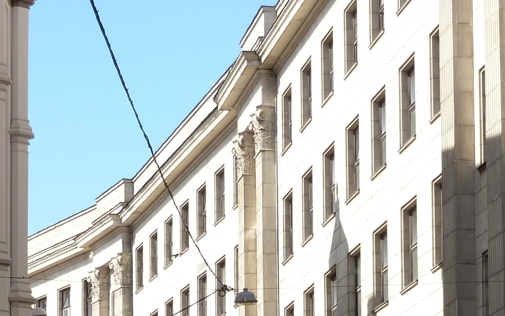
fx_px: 2161
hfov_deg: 13.3
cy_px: 454
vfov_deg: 8.2
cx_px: 278
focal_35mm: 157
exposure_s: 1/320
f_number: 3.9
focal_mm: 9.7
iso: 125
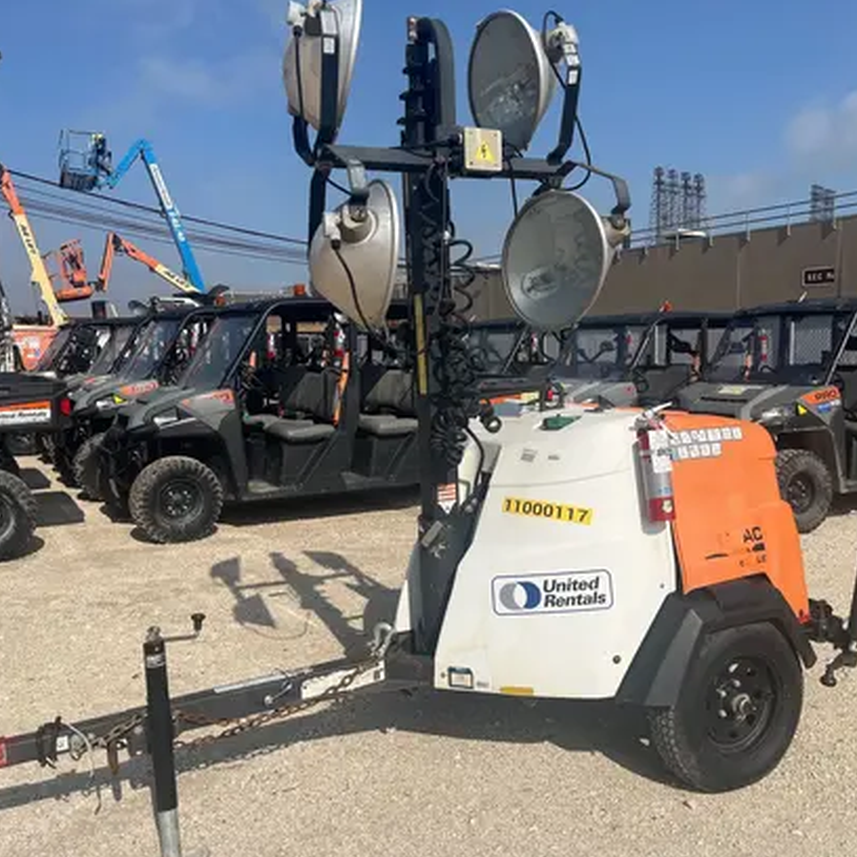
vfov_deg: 52.5
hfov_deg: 52.4
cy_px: 430
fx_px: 868
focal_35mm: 31
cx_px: 471
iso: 50
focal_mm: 5.1
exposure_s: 1/8403
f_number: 1.6
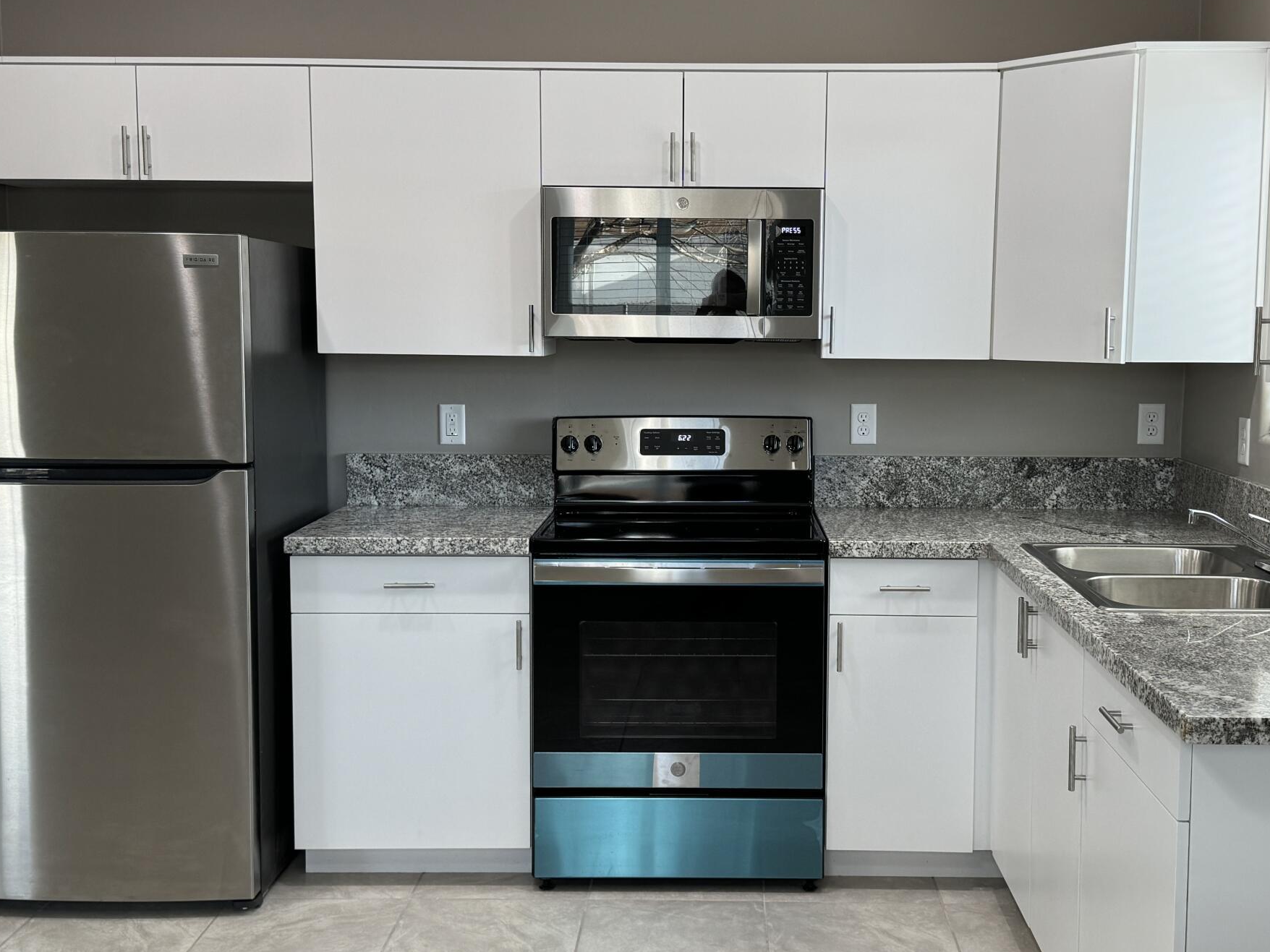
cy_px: 466
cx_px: 694
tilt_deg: -6.8
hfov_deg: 45.7
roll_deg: -0.9
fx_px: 1504
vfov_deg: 35.1
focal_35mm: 41
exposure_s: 1/120
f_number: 1.78
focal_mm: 6.86
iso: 125
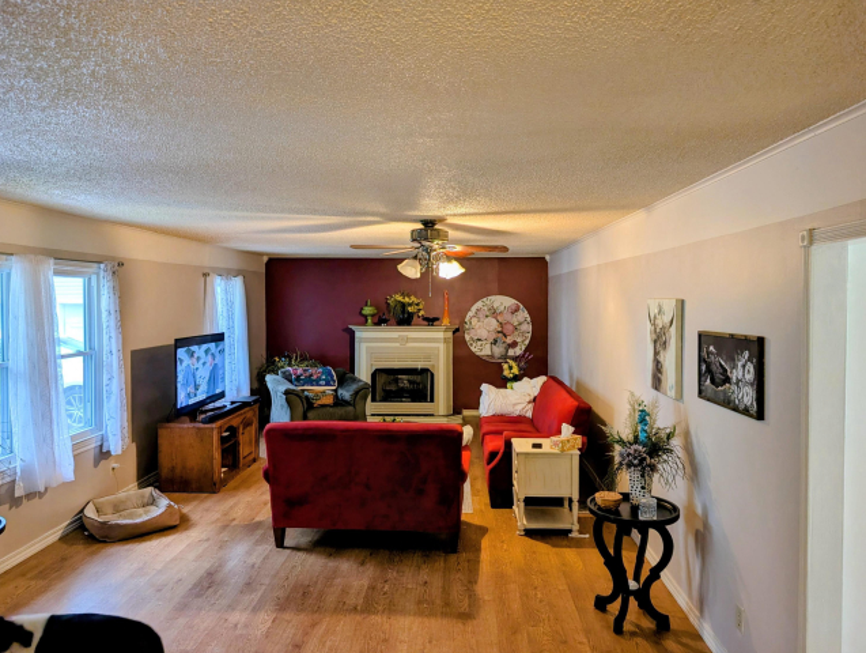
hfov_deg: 69.3
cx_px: 439
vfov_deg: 55.0
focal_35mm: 25
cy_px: 316
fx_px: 626
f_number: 1.68
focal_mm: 6.9
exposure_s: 1/24
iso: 126
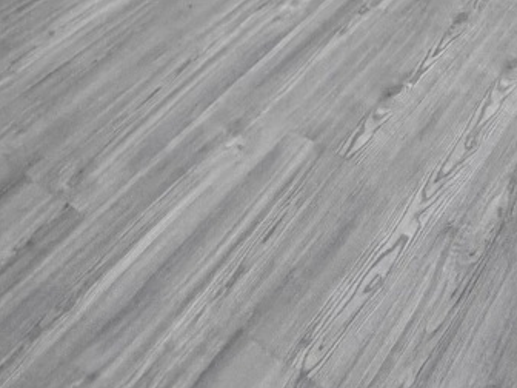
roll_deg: +1.5
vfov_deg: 18.2
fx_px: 896
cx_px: 411
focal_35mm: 60
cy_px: -346
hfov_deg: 31.4
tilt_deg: -15.5
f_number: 2.2
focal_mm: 2.22
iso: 320
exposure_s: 1/99
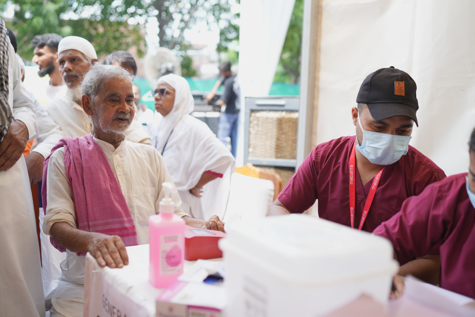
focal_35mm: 35
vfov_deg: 37.9
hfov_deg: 54.4
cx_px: 238
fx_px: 462
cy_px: 158
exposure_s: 1/1000
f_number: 2
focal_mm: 35
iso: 200
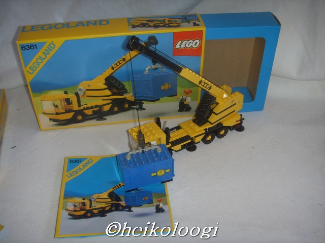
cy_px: 122
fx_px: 366
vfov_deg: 36.8
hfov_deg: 47.9
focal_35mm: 39
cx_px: 162
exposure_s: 1/45
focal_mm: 6.6
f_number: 3.5
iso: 100
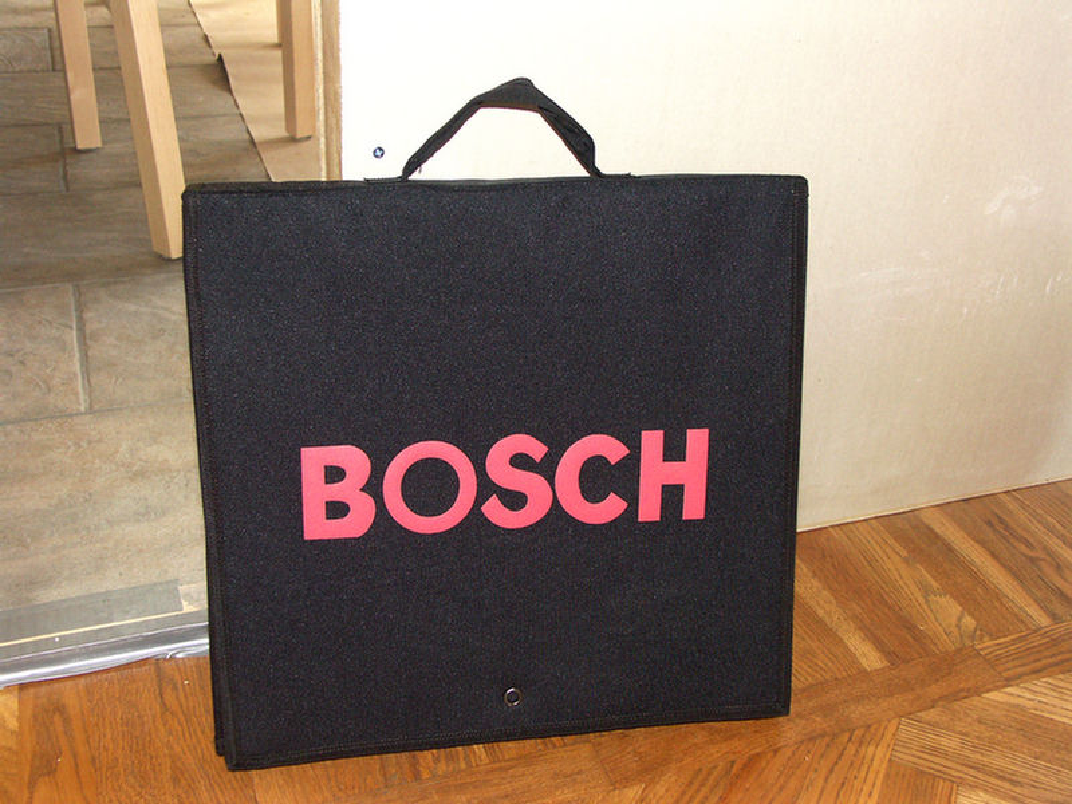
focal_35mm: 35
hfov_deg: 52.6
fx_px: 1084
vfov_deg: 40.7
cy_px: 402
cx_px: 536
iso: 200
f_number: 2.8
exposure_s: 1/50
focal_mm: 9.2
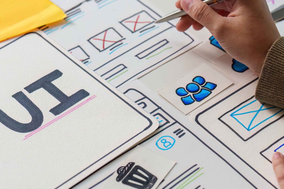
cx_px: 132
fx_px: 915
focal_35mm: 116
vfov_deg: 11.8
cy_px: 103
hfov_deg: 17.6
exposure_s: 1/250
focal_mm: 50
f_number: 2.8
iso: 1250
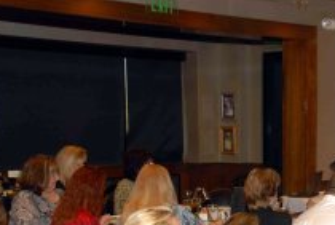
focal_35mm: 80
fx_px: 746
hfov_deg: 24.5
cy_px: 212
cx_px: 308
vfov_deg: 16.9
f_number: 5
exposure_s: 1/60
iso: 250
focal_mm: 28
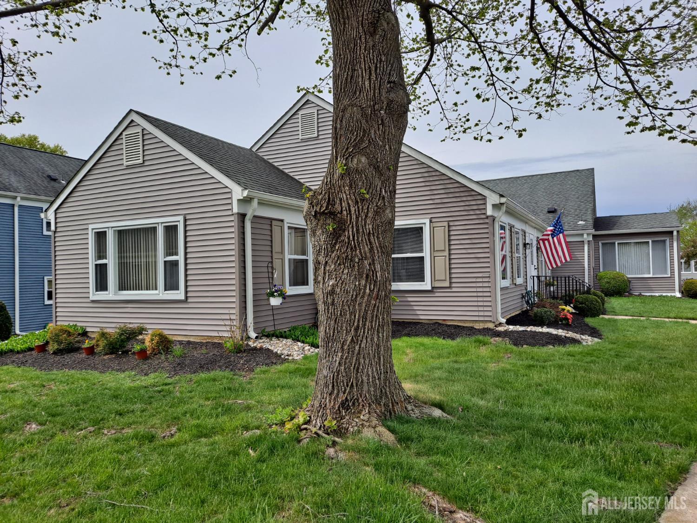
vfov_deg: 54.9
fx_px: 503
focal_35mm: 25
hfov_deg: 69.4
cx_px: 348
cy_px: 262
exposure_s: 1/1377
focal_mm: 4.6
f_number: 2
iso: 32
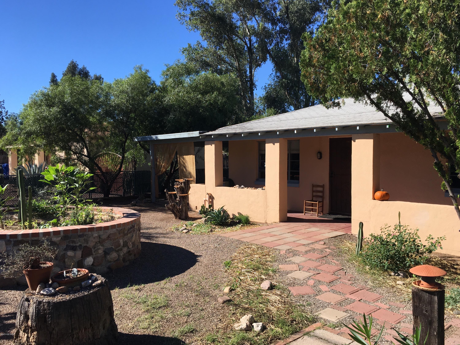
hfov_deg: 61.7
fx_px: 385
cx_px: 230
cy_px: 172
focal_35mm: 29
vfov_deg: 48.2
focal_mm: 4.15
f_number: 2.2
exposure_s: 1/1399
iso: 25
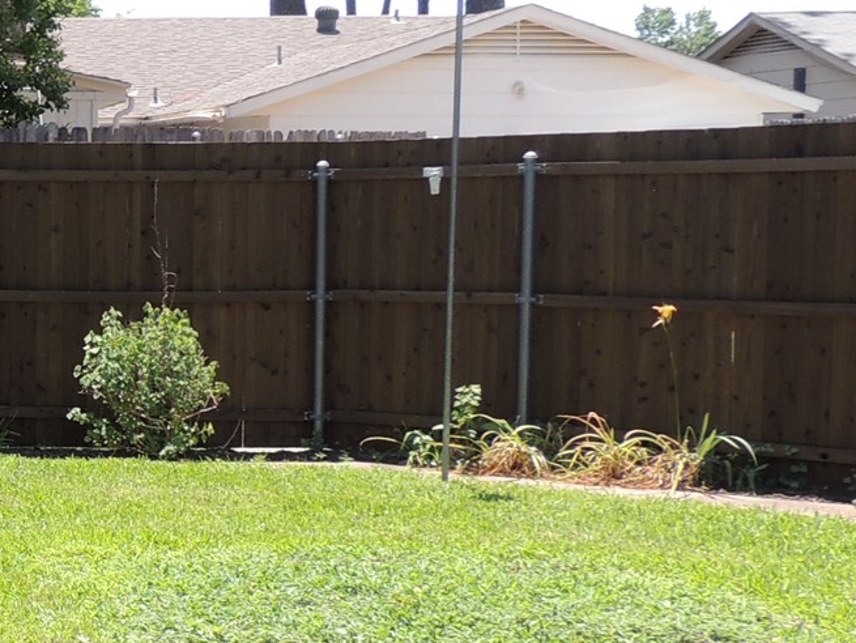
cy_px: 308
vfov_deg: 19.7
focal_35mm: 75
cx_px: -291
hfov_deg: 22.8
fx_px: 1856
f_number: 3
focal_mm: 4.3
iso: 100
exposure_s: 1/500
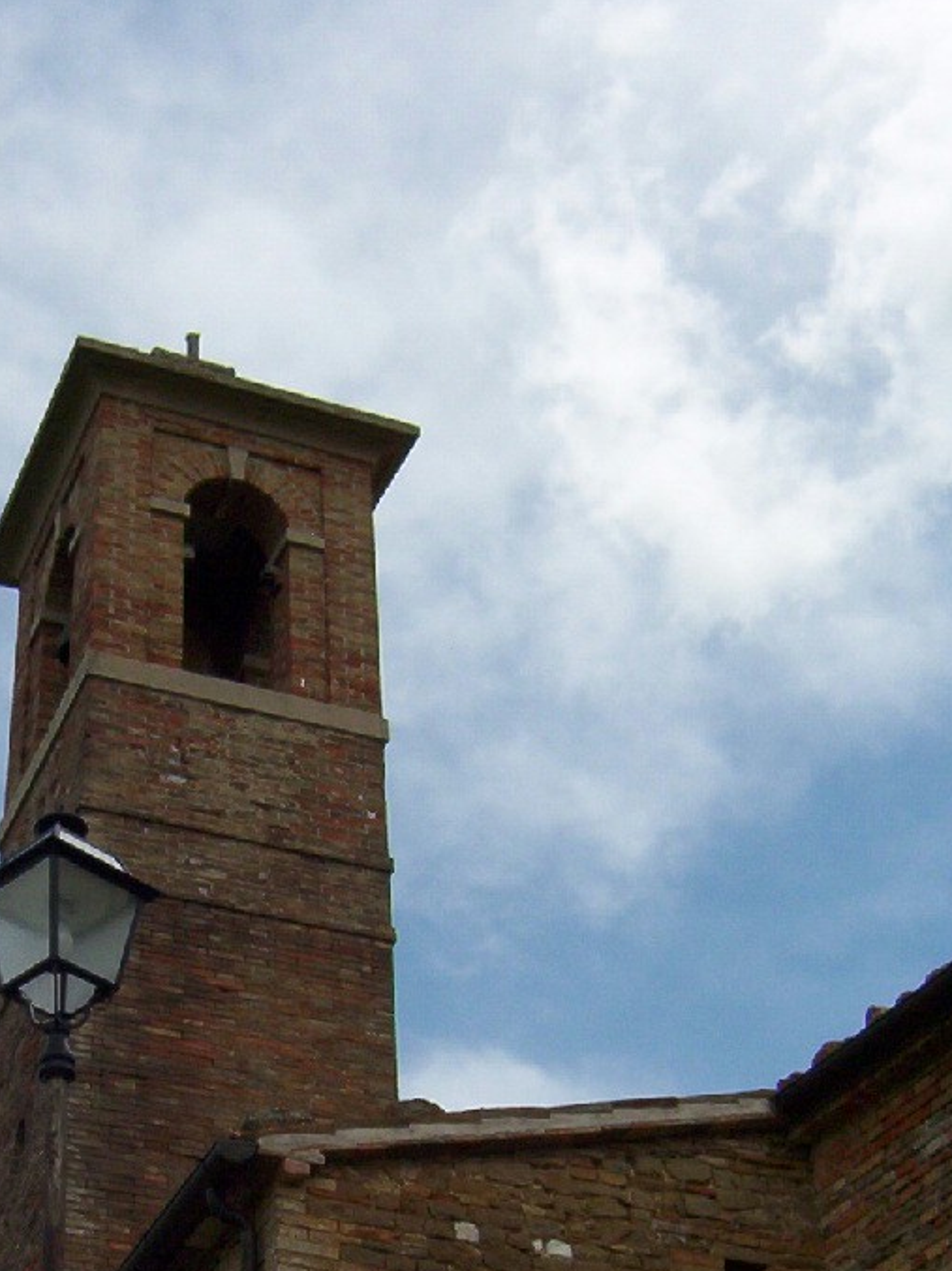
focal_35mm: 63
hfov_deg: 23.0
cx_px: 223
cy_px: 950
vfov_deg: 30.2
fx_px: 2312
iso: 100
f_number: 5.24
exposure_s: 1/1124
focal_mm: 5.54
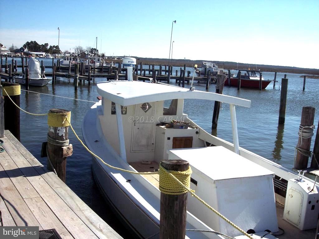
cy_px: 120
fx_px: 359
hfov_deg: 47.9
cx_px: 160
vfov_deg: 36.8
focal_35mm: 39
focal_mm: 8
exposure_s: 1/750
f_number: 5.6
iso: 100
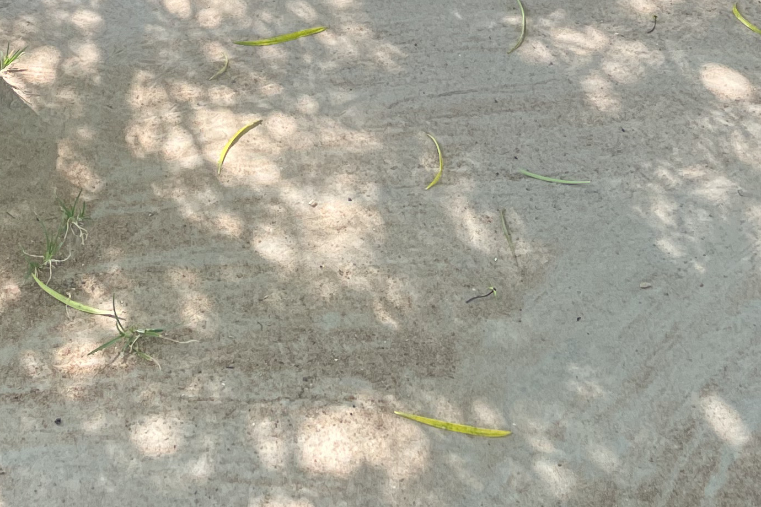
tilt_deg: -20.7
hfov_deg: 25.1
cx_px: 122
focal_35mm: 79
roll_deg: +0.3
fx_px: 1670
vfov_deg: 14.7
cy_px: -463
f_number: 1.6
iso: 32
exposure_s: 1/165
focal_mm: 4.2
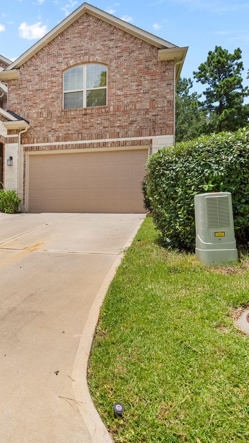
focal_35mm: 26
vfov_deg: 71.9
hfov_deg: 42.1
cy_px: 218
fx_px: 305
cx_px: 45
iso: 3200
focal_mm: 16
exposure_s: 1/8000
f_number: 9
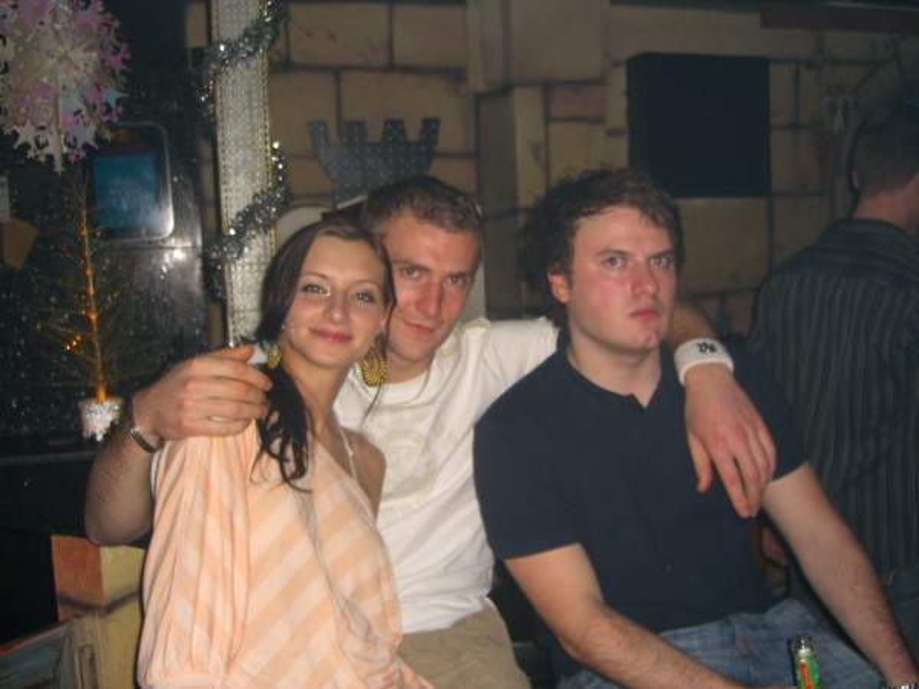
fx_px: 1009
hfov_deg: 49.0
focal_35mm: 38
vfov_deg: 37.7
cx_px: 460
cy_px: 344
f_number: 2.8
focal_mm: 7.9
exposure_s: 1/60
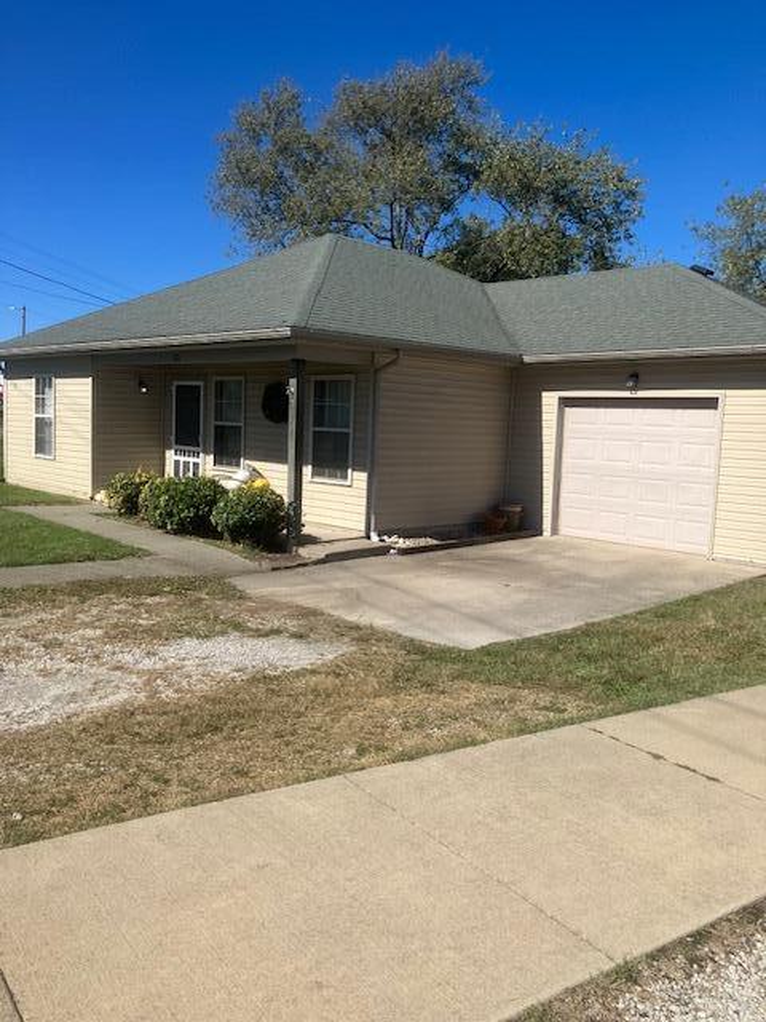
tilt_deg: -6.8
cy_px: 511
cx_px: 383
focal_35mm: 28
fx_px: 826
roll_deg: -1.7
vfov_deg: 63.4
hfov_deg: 49.7
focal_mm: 3.99
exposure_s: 1/2703
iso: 32
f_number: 1.8
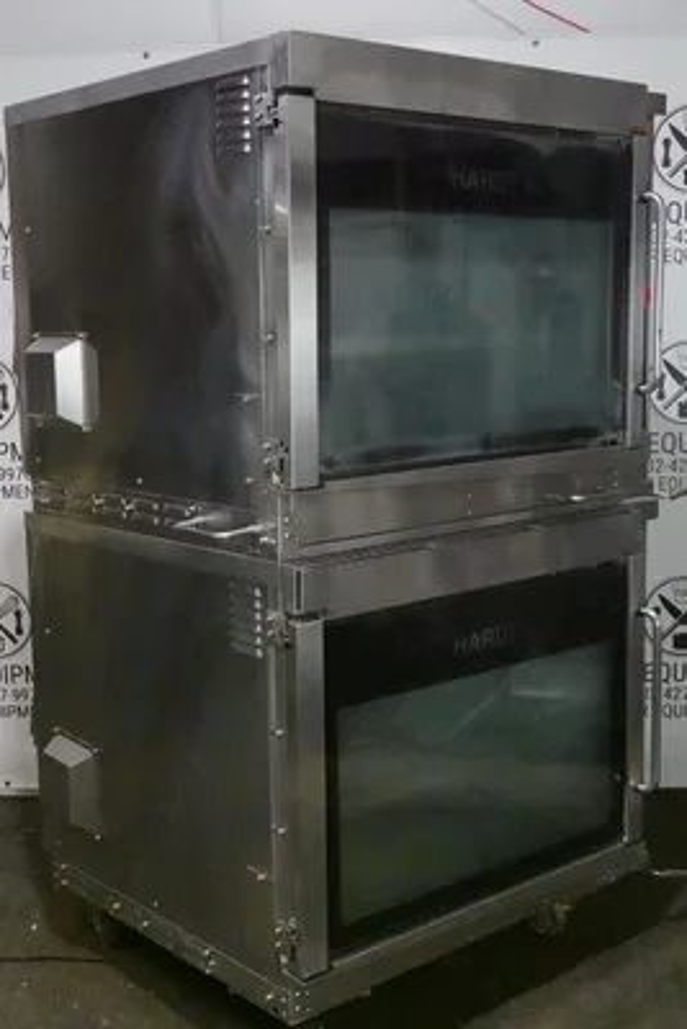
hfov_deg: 29.3
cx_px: 344
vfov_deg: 42.7
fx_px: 1316
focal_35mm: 46
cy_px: 514
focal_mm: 17.19
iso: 6400
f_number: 4
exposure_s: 1/320
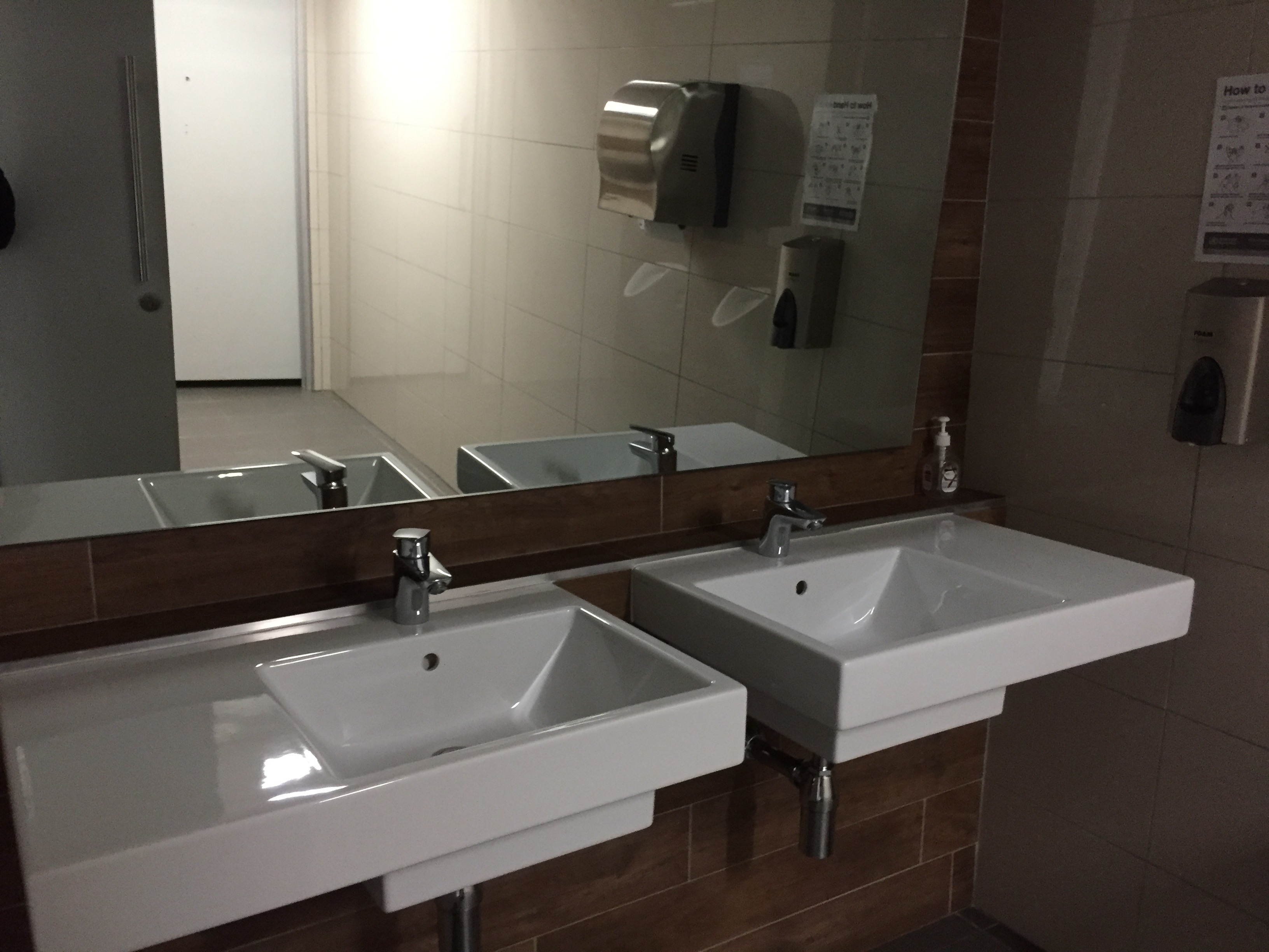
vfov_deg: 48.2
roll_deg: -1.0
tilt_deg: -11.3
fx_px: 1063
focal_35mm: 29
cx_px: 634
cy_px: 476
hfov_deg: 61.7
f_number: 2.2
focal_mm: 4.15
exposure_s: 1/33
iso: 320
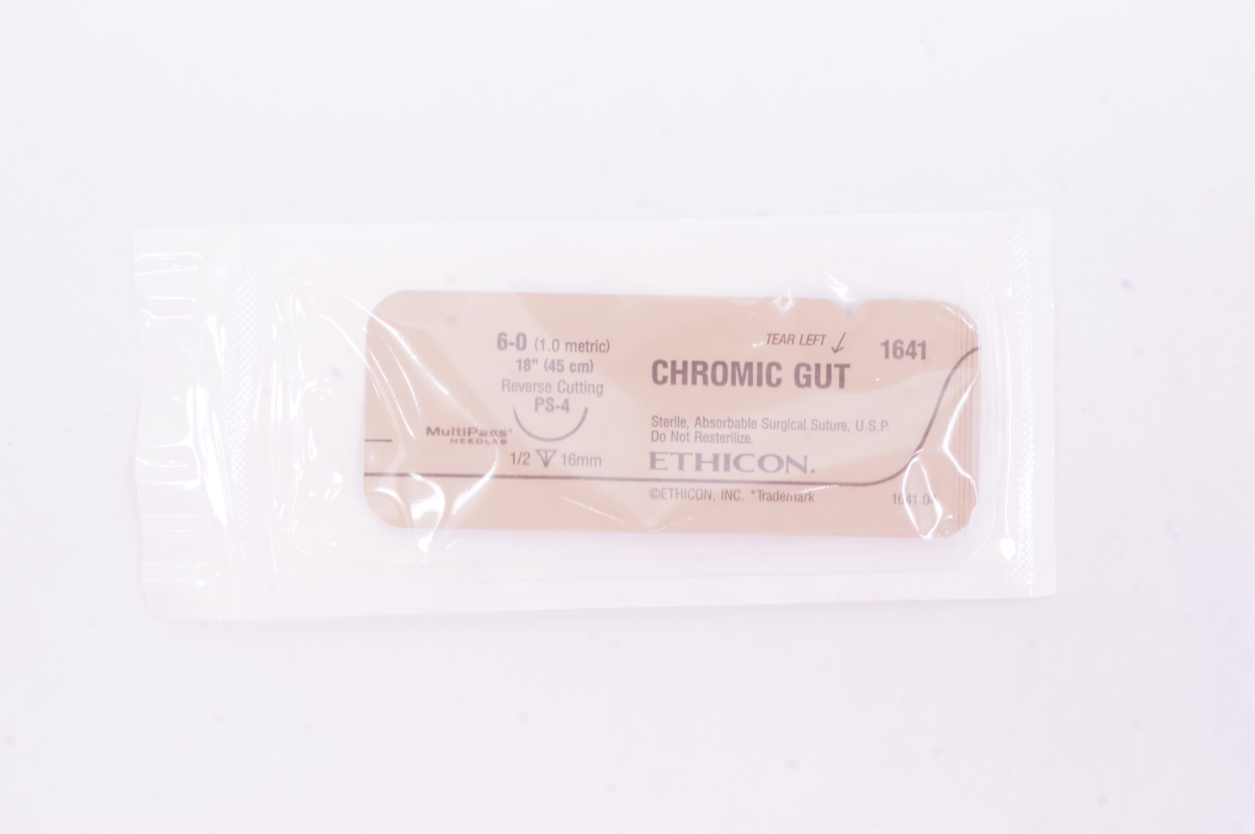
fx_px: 1933
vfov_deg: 24.3
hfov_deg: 36.0
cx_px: 628
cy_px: 417
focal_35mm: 56
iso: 800
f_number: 18
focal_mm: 37
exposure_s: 1/13
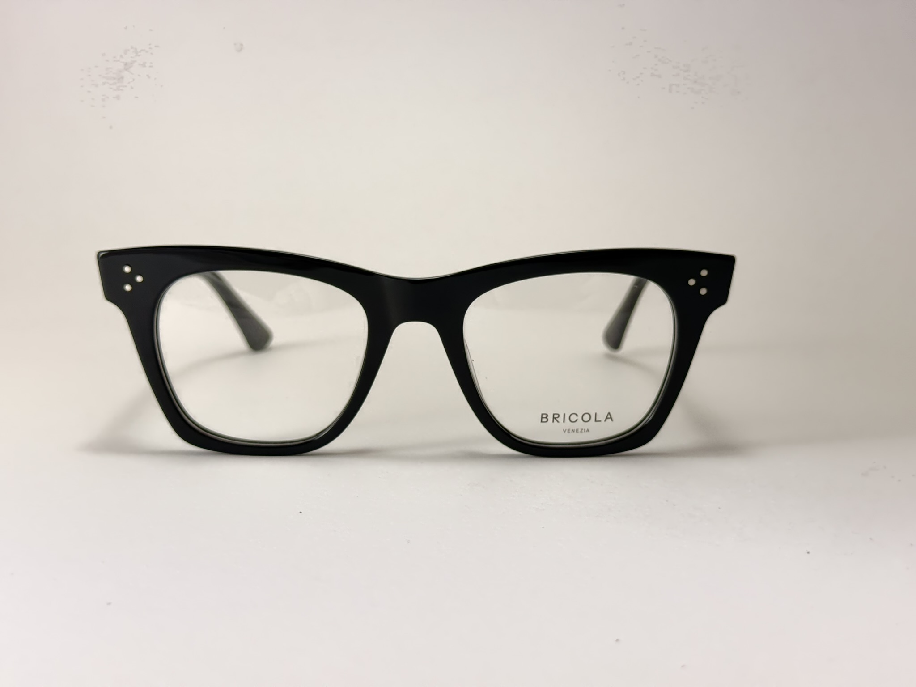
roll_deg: -0.6
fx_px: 1270
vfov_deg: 30.3
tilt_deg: -9.0
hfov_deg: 39.7
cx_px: 458
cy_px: 344
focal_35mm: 48
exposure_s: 1/100
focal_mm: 6.76
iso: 50
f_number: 1.78
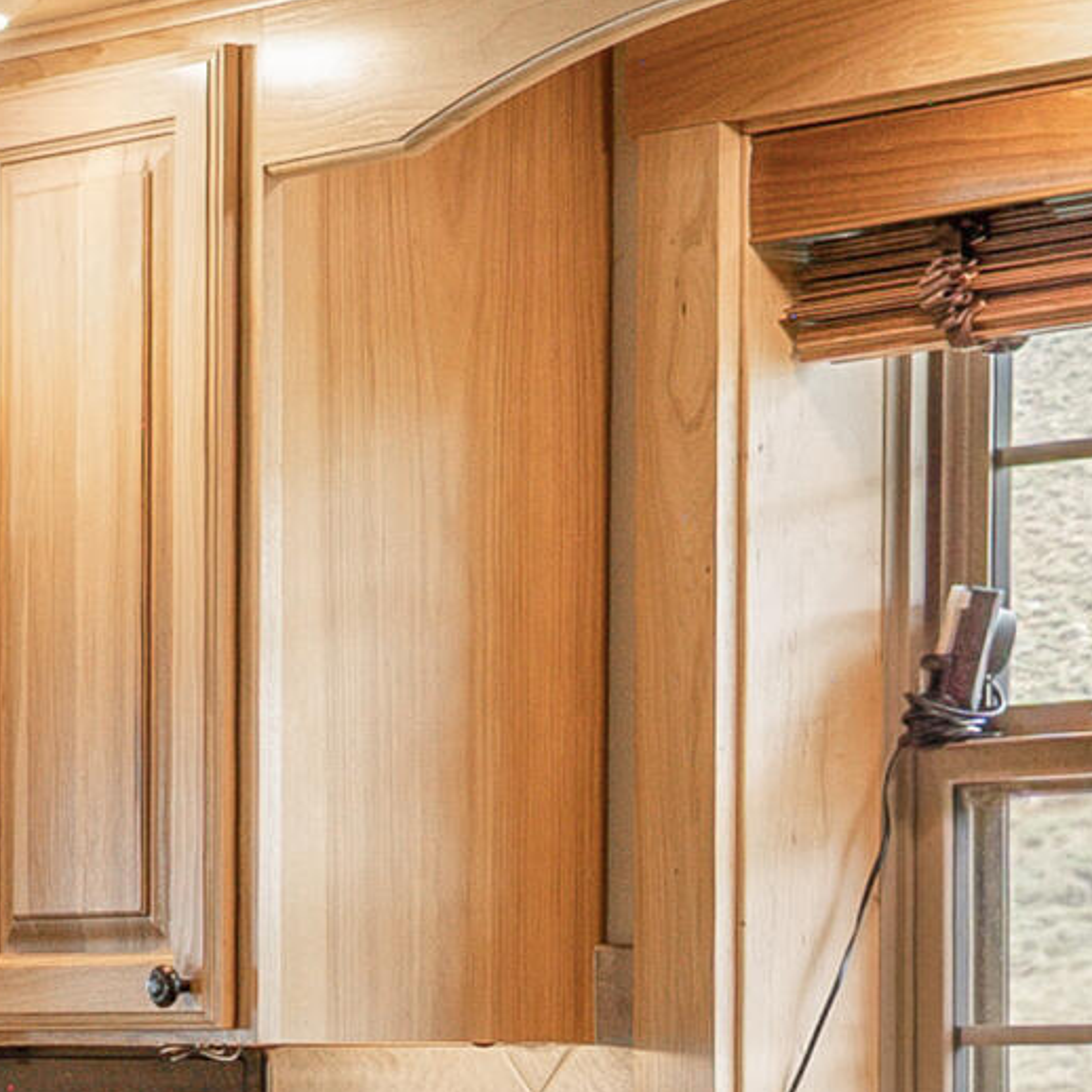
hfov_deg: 8.5
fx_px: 6853
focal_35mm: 192
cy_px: 1192
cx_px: -1252
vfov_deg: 9.0
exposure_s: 1/3
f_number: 10
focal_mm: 39
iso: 100
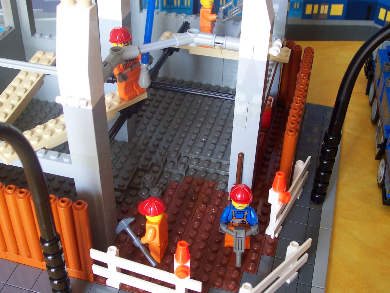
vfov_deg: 31.5
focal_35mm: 46
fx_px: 518
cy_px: 146
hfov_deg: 41.2
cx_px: 195
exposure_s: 1/45
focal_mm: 7
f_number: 3
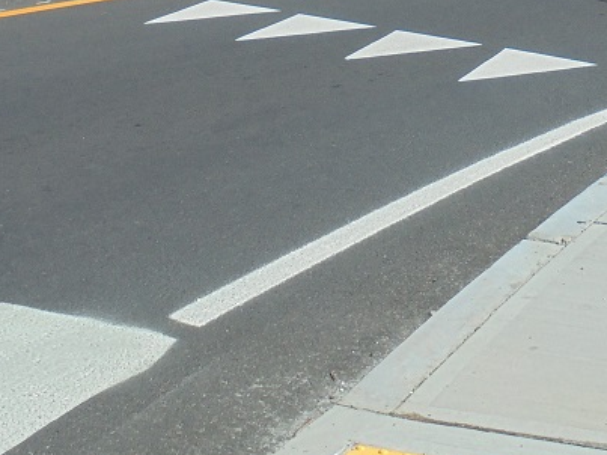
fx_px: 1525
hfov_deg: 22.4
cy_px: -73
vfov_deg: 16.4
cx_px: 407
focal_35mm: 87
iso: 100
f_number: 4
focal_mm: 6.1
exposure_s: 1/800
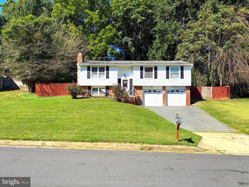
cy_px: 94
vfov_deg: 56.8
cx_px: 124
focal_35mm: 24
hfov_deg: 71.6
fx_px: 173
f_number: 1.78
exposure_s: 1/3584
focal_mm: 6.76
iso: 80
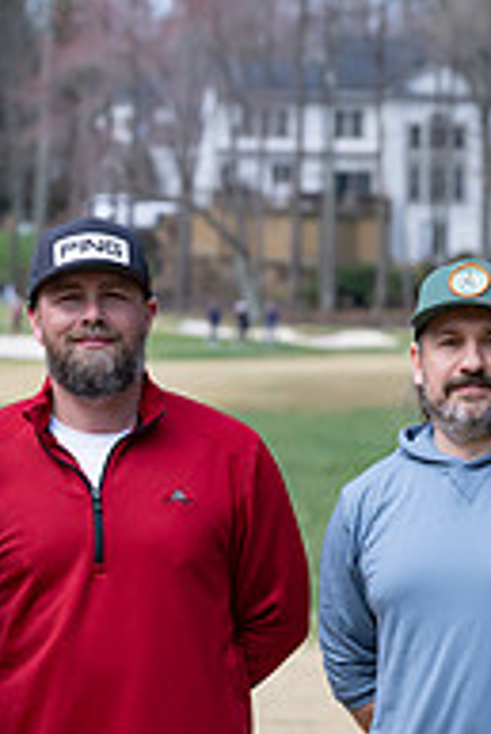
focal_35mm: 343
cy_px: 813
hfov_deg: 4.0
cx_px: 75
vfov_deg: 6.0
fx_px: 7004
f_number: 5
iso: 200
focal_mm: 97
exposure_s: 1/500
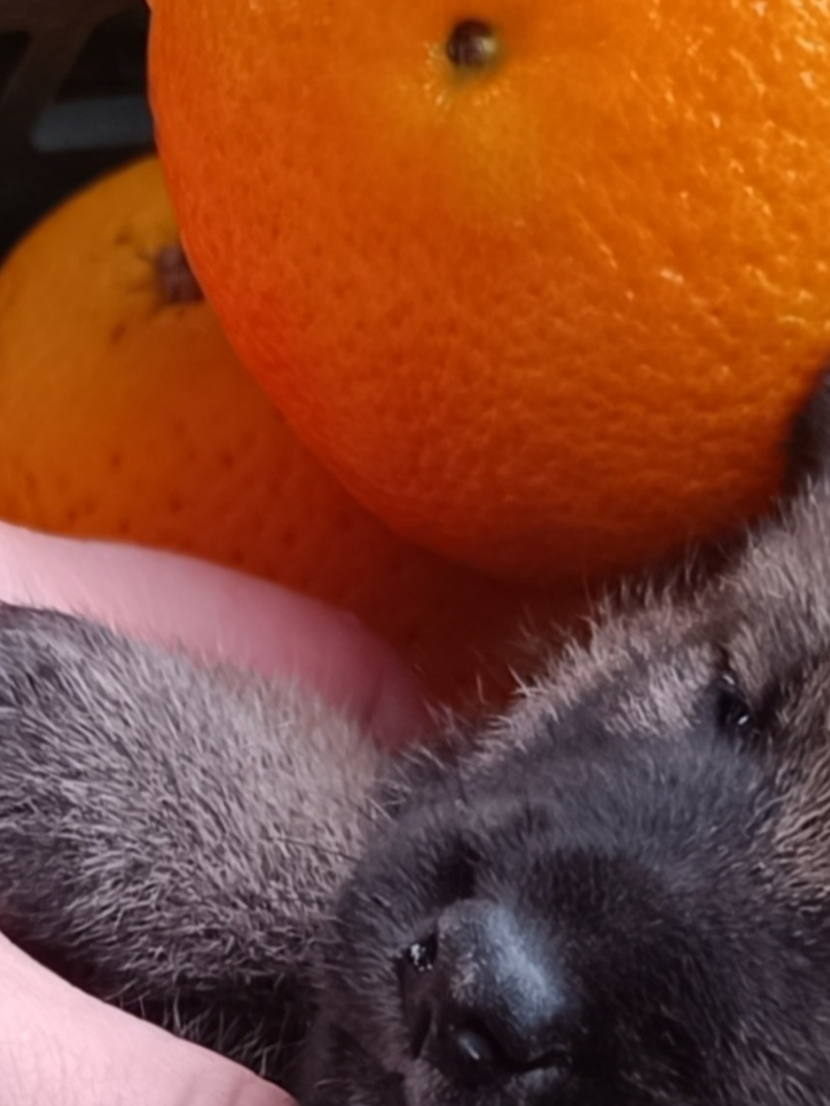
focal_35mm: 63
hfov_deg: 23.0
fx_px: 2014
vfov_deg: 28.1
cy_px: 1206
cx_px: 639
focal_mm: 6.14
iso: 152
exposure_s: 1/101
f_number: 1.65
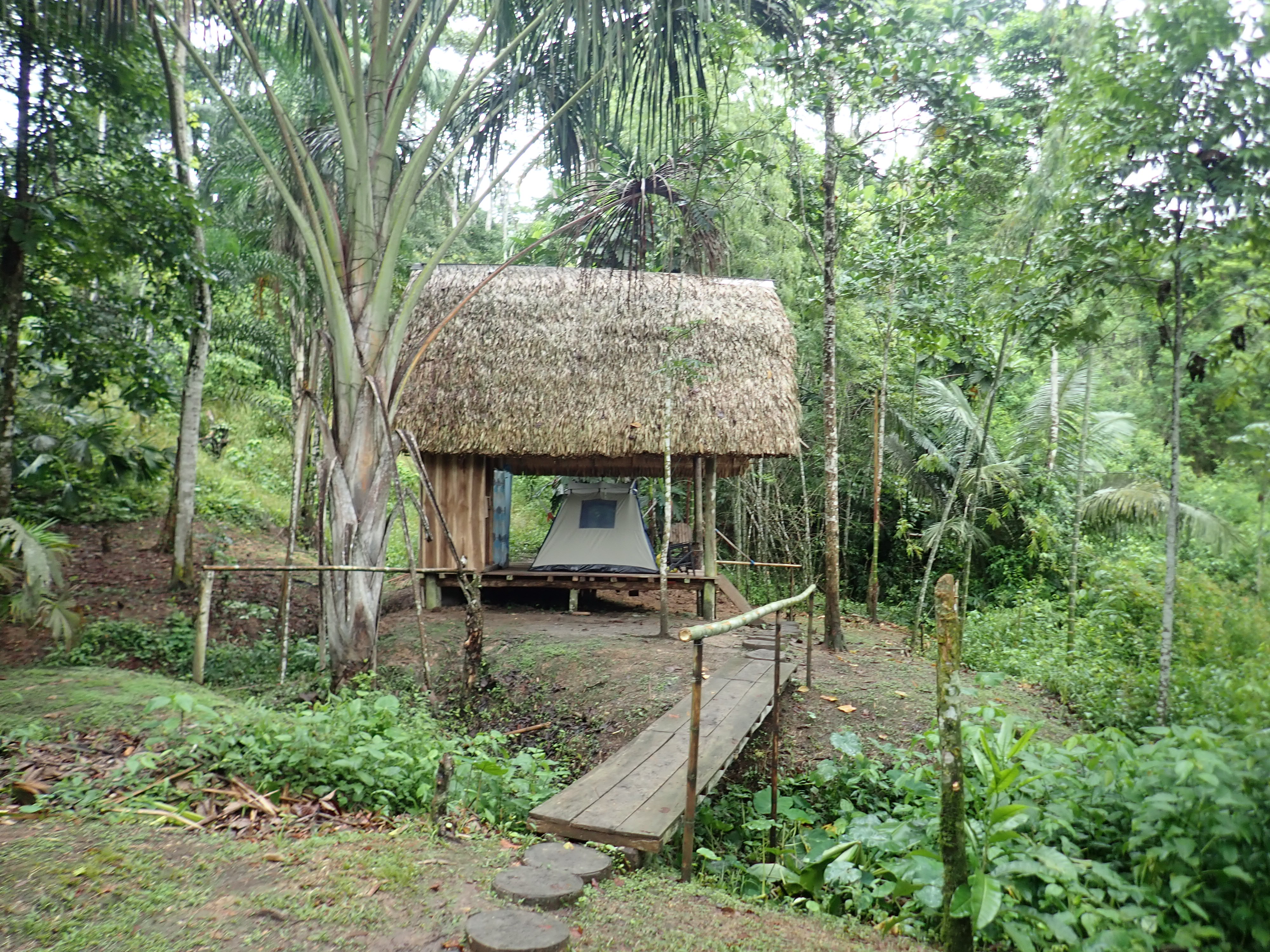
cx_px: 635
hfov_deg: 69.4
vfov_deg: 54.9
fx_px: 917
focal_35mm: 25
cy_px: 476
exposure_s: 1/80
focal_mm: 4.5
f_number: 2
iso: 100
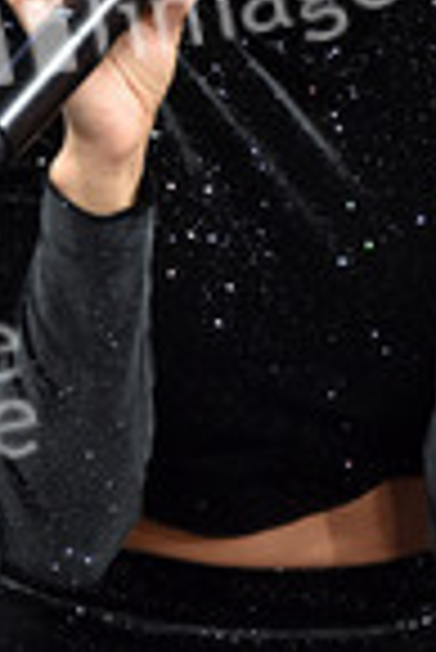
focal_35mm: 634
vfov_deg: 3.2
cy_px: 207
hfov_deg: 2.2
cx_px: 297
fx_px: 11489
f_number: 5.6
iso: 1600
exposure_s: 1/160
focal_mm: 230
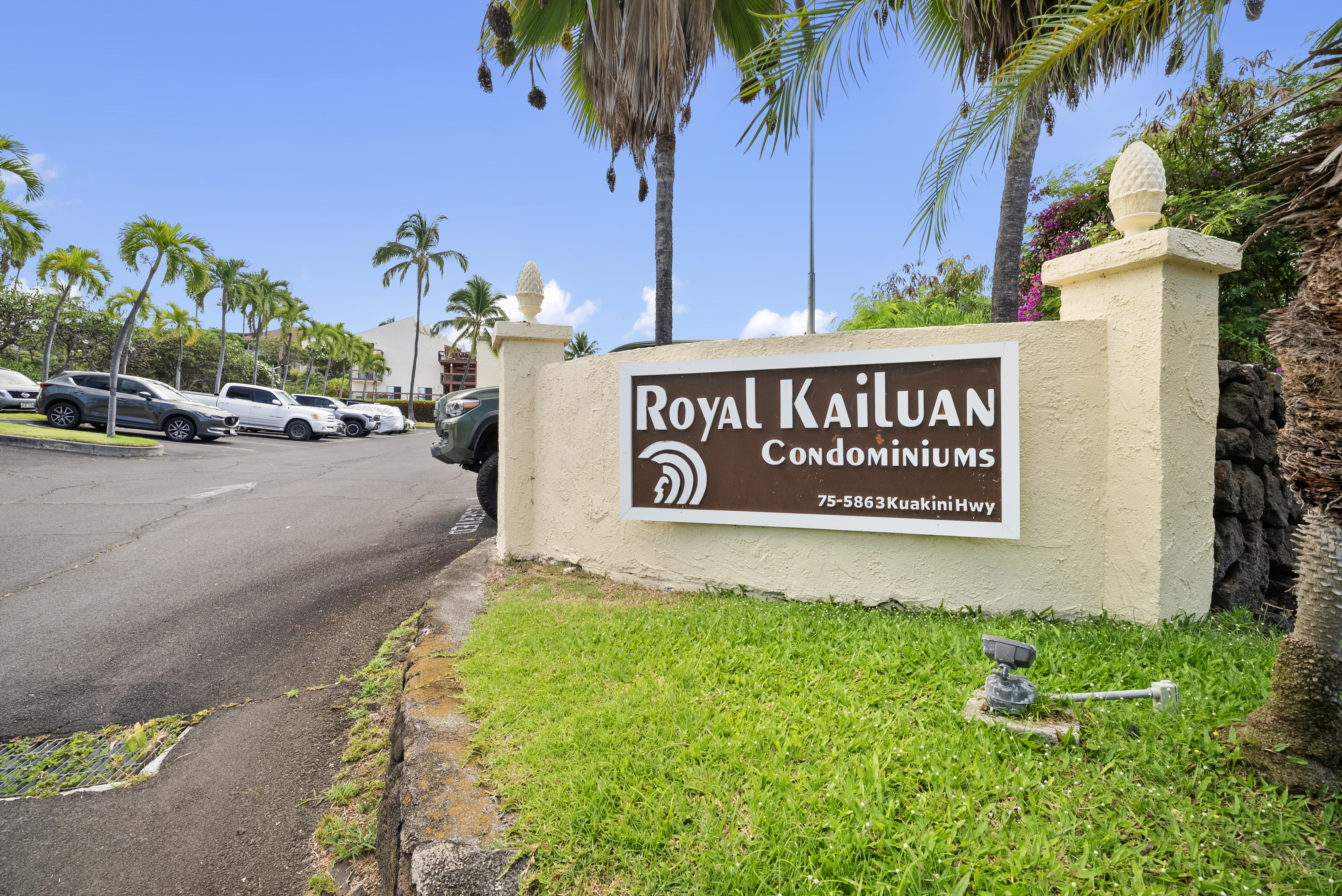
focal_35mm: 16
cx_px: 671
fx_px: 597
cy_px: 448
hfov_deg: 96.7
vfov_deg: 73.8
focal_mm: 16
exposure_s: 1/50
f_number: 11
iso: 640
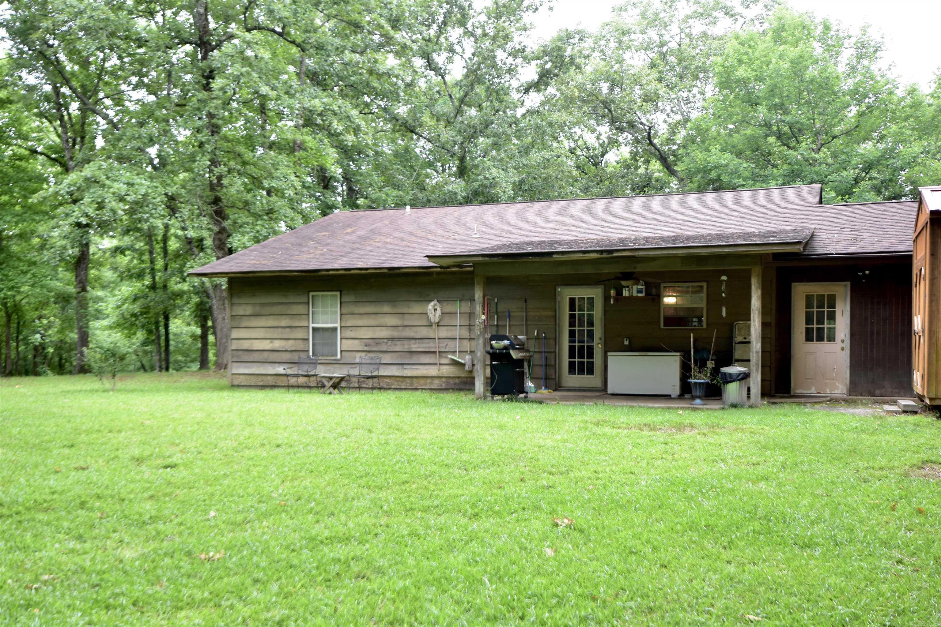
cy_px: 314
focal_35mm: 36
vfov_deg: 36.9
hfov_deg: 53.1
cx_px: 470
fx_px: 941
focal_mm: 24
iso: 400
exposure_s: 1/60
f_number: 8
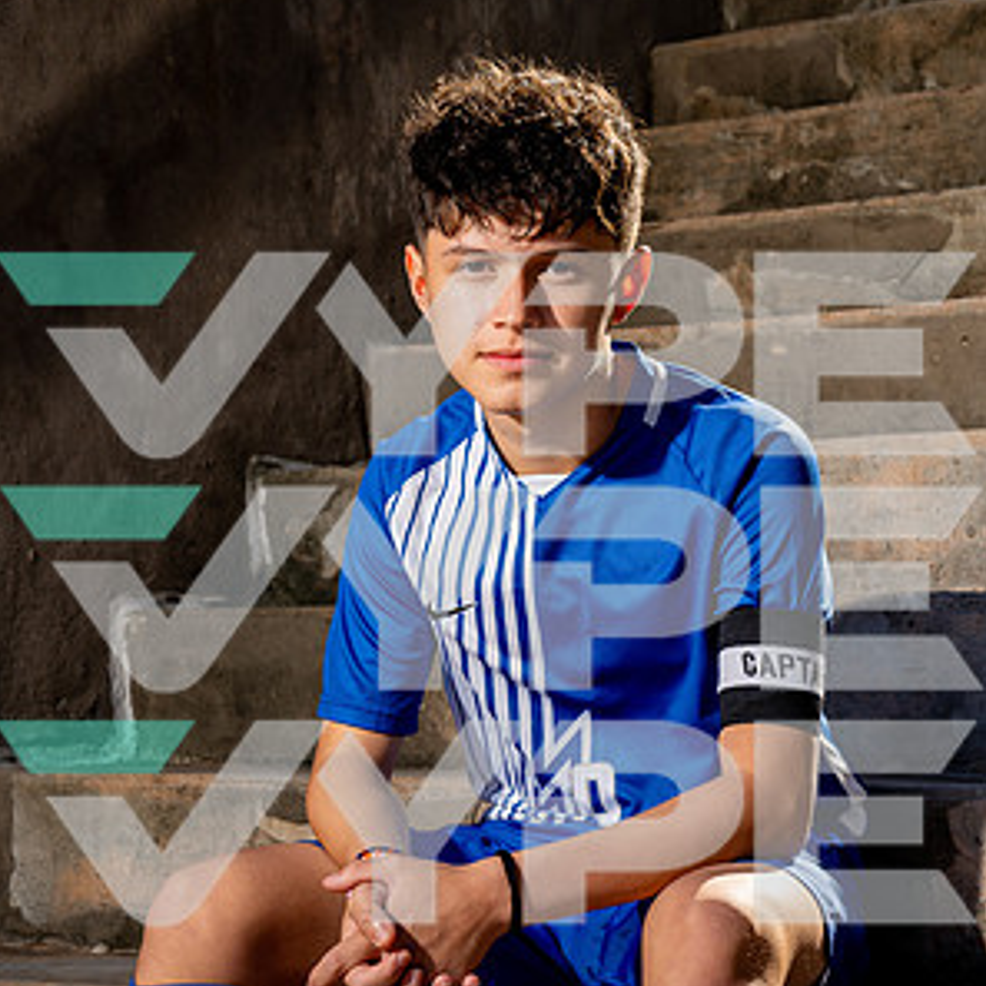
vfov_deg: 19.3
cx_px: 491
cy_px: 591
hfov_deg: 19.3
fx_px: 2900
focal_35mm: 90
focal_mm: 70
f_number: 8
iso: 100
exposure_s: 1/250
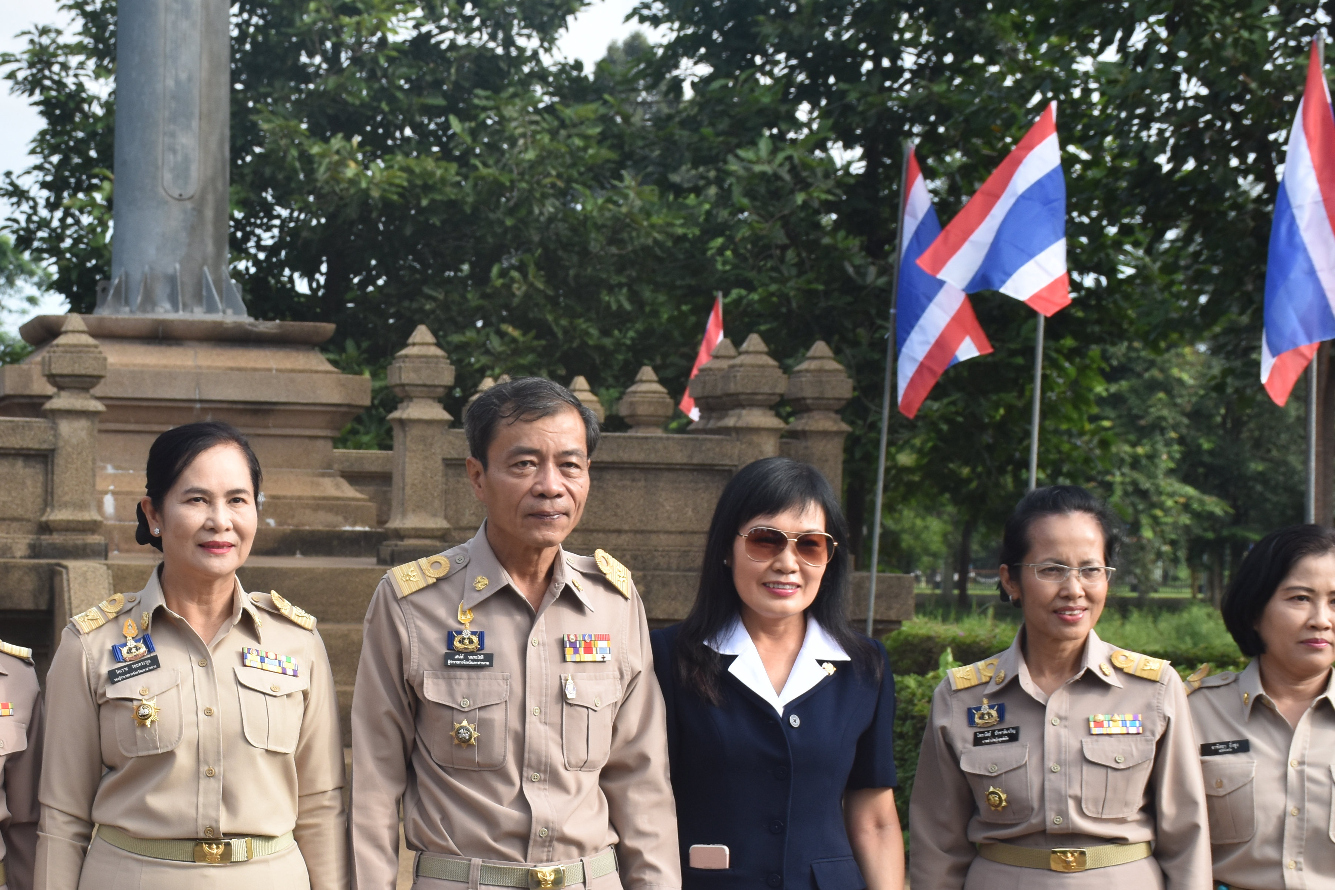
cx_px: 412
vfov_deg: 14.4
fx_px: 3523
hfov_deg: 21.4
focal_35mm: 95
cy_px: 652
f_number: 8
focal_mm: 38
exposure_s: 1/250
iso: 250
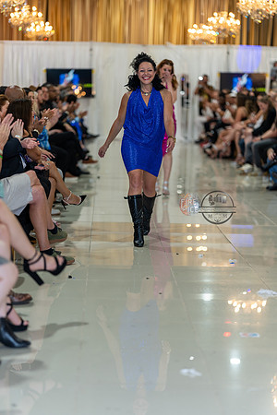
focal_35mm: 85
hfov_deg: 16.1
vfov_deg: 23.9
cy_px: 208
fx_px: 981
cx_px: 138
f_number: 1.4
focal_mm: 85
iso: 100
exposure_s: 1/160
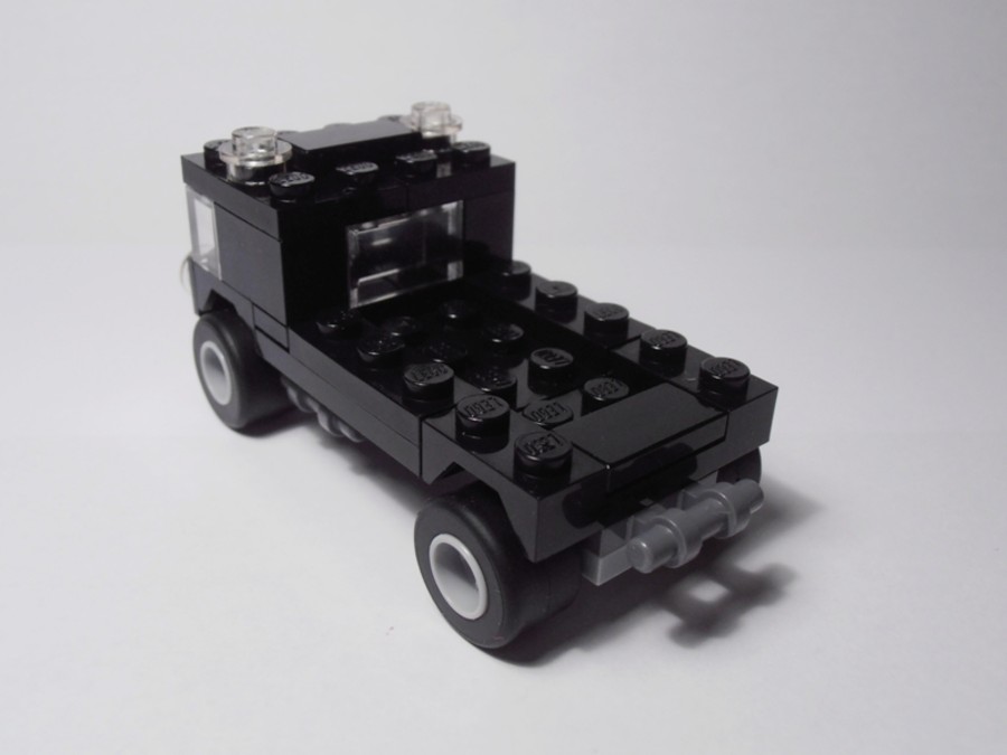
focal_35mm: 37
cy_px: 378
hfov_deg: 50.1
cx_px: 504
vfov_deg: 38.7
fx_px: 1076
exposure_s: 1/50
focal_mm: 6.61
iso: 80
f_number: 3.9
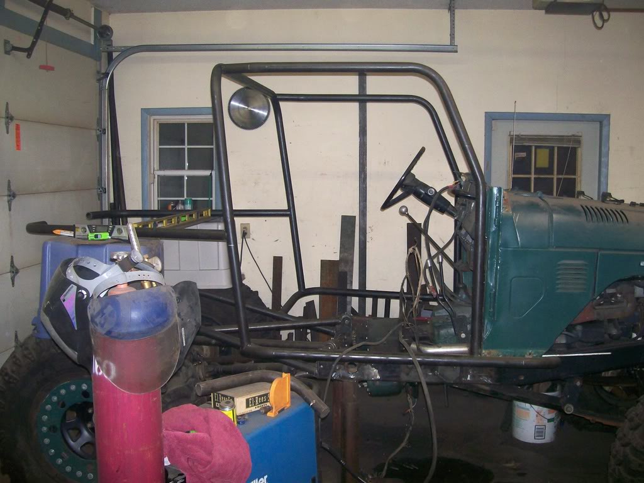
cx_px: 322
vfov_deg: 39.7
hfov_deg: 51.4
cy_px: 242
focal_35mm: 36
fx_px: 670
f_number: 2.7
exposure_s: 1/64
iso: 140
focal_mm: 6
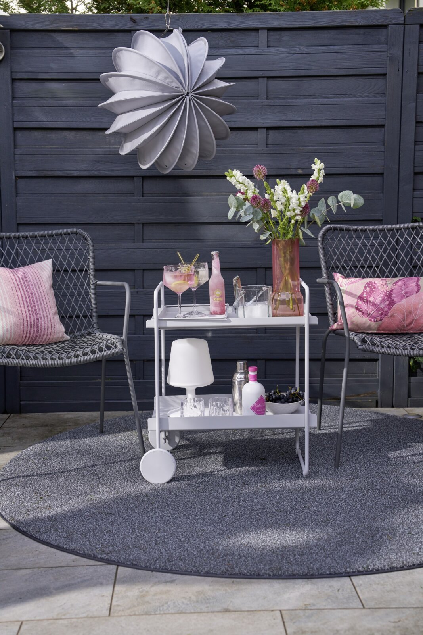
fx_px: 881
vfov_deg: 39.6
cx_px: 212
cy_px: 318
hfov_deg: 27.0
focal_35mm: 50
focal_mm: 50
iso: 250
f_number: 4.5
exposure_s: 1/125
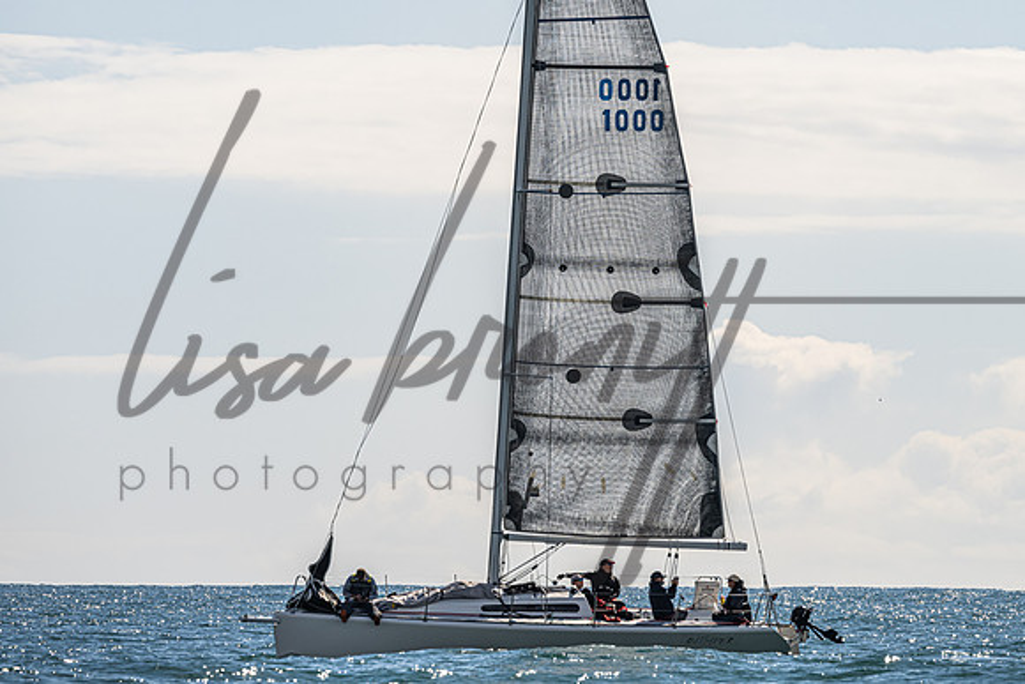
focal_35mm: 400
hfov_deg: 5.2
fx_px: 11379
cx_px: 590
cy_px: 231
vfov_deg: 3.4
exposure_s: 1/1600
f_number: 9
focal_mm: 300
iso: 400
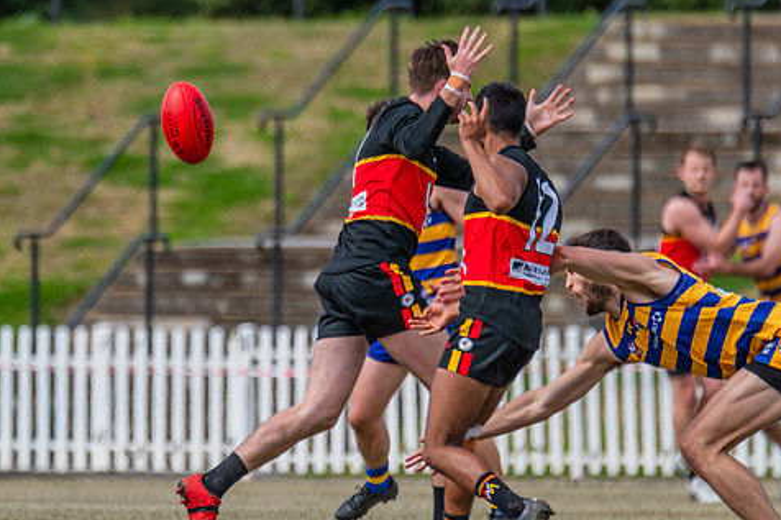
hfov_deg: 2.1
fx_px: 20905
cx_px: 326
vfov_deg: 1.4
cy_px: 155
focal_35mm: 964
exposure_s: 1/1600
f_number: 9
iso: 800
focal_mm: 600
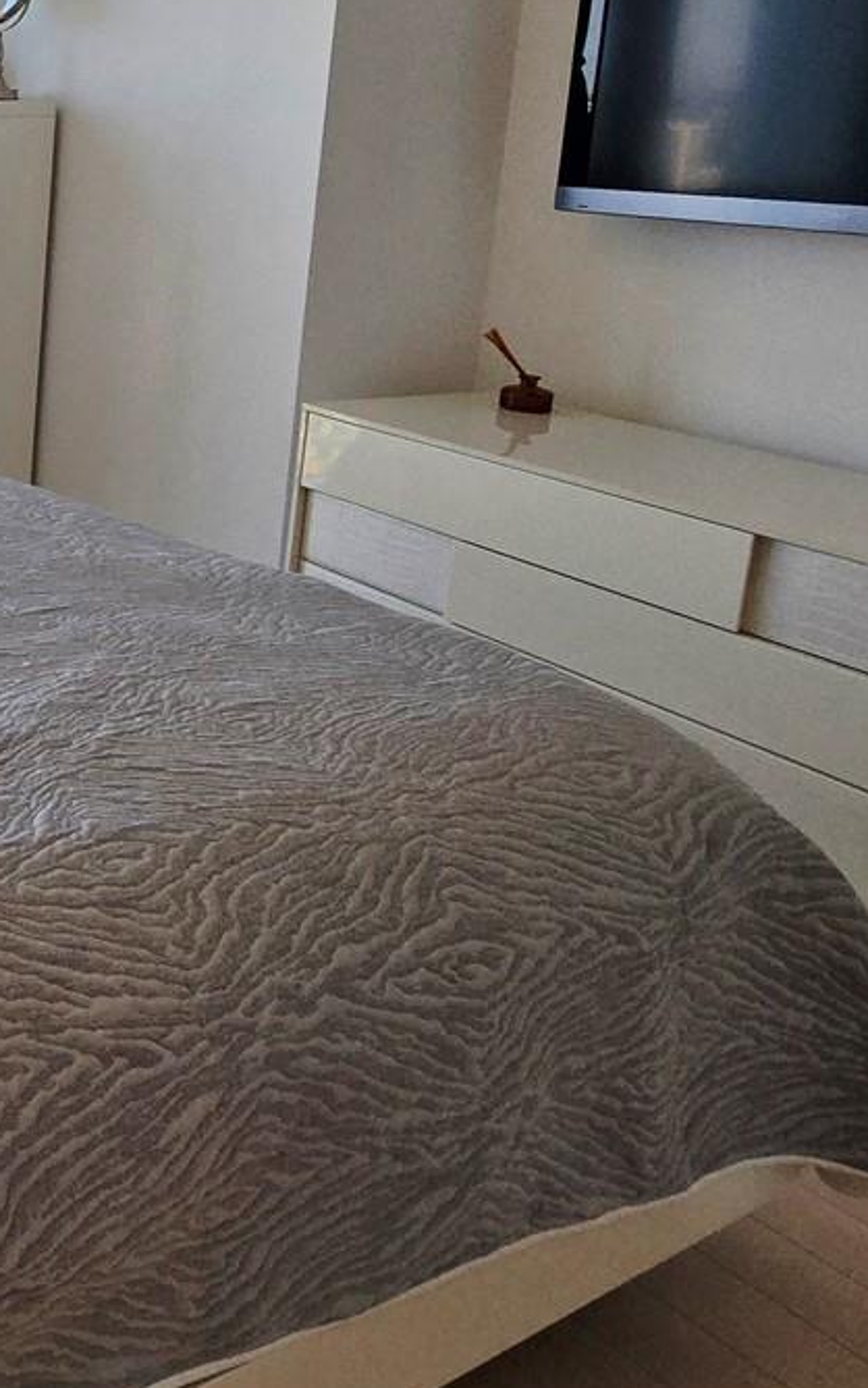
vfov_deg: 54.6
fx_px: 1248
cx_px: -476
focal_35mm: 33
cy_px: 303
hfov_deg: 26.3
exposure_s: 1/323
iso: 50
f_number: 2.2
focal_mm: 2.2
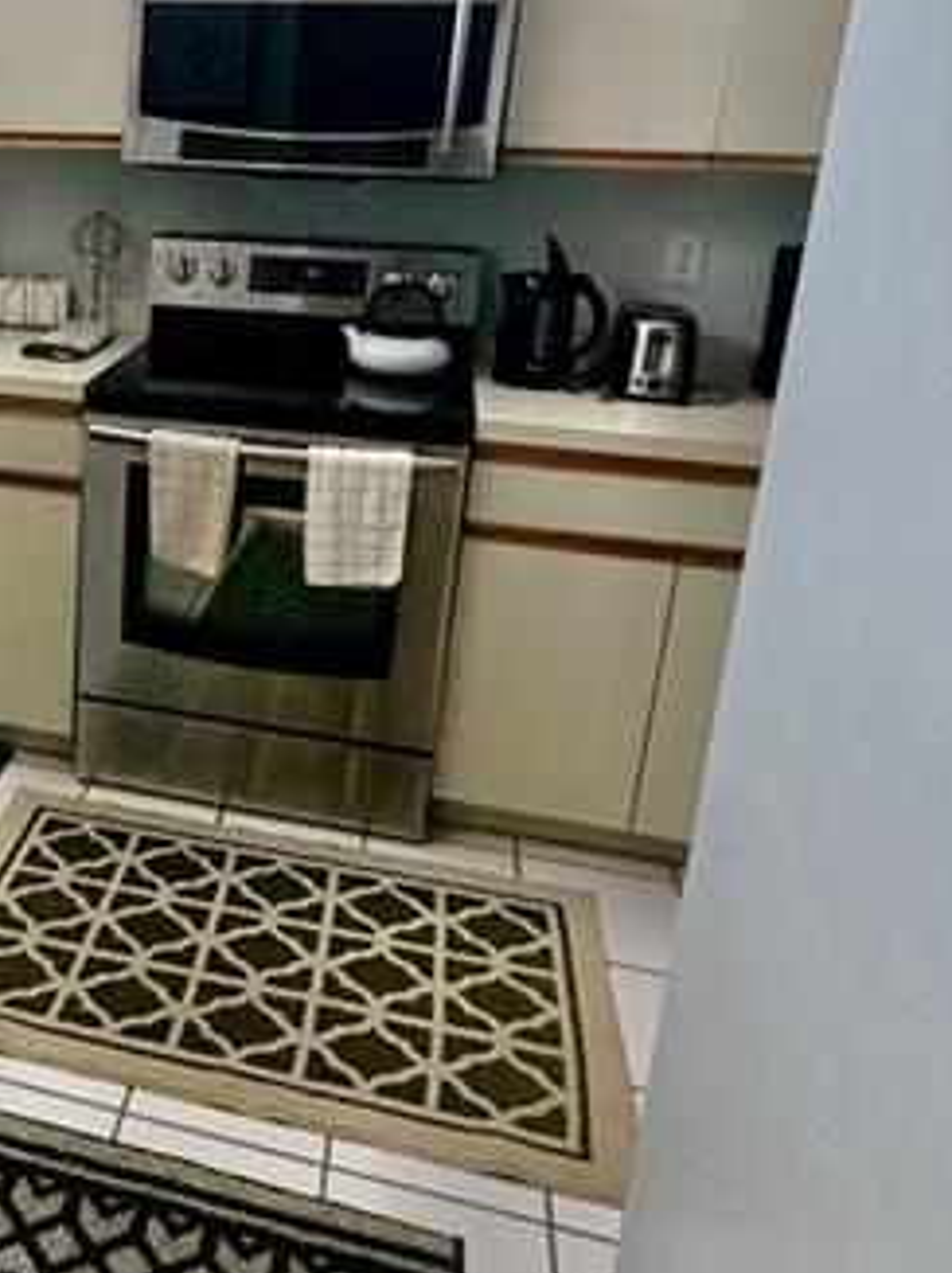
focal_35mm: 33
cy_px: 461
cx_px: 59
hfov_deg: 39.2
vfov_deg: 54.6
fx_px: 1212
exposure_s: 1/120
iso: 250
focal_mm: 2.22
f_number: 2.2
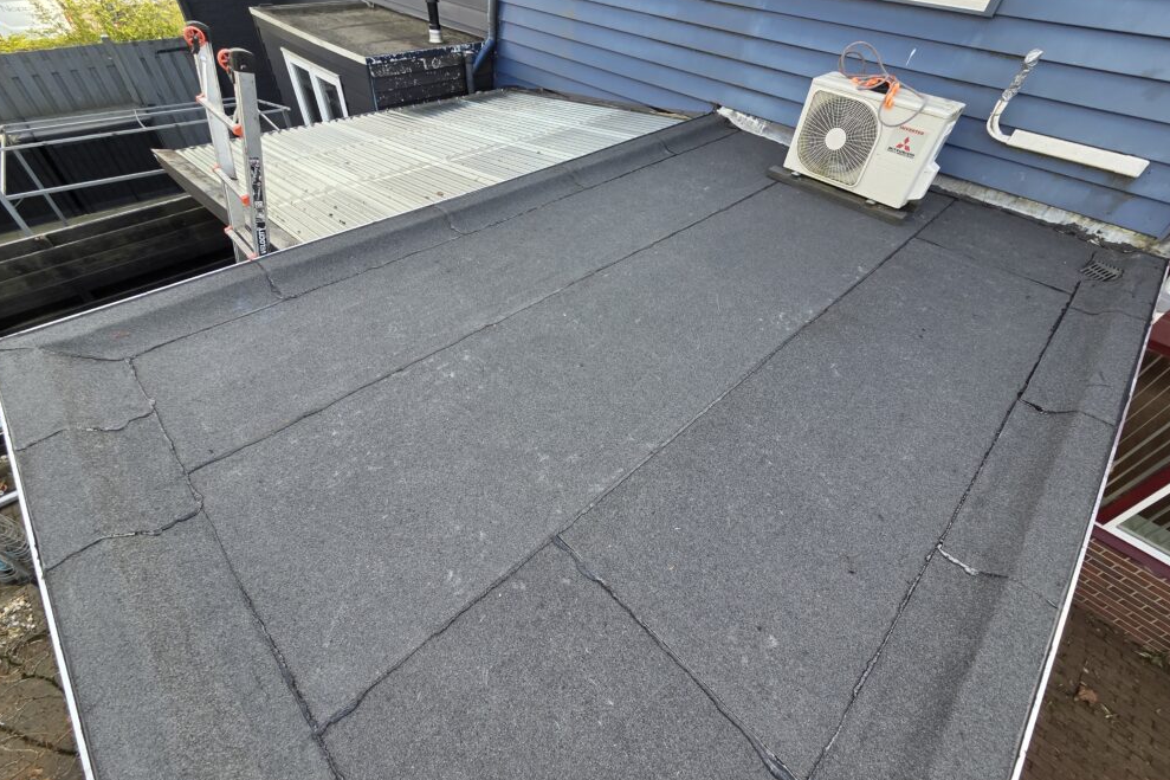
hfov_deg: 104.3
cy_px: 381
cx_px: 574
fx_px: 455
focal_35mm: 14
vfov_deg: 81.2
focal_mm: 2.2
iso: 50
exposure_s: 1/268
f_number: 2.2
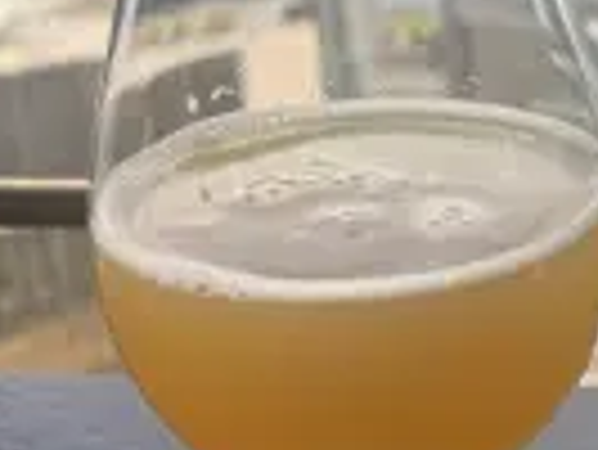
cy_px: 180
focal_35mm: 72
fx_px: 1245
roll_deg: +1.1
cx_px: 517
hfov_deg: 26.3
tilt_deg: -21.0
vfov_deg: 20.4
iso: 100
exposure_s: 1/524
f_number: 1.78
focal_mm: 6.76
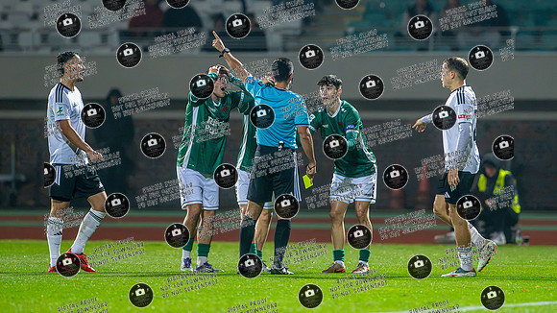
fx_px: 6227
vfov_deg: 2.9
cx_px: 337
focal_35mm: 422
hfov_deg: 5.1
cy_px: 107
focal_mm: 300
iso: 4000
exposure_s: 1/1250
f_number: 3.5
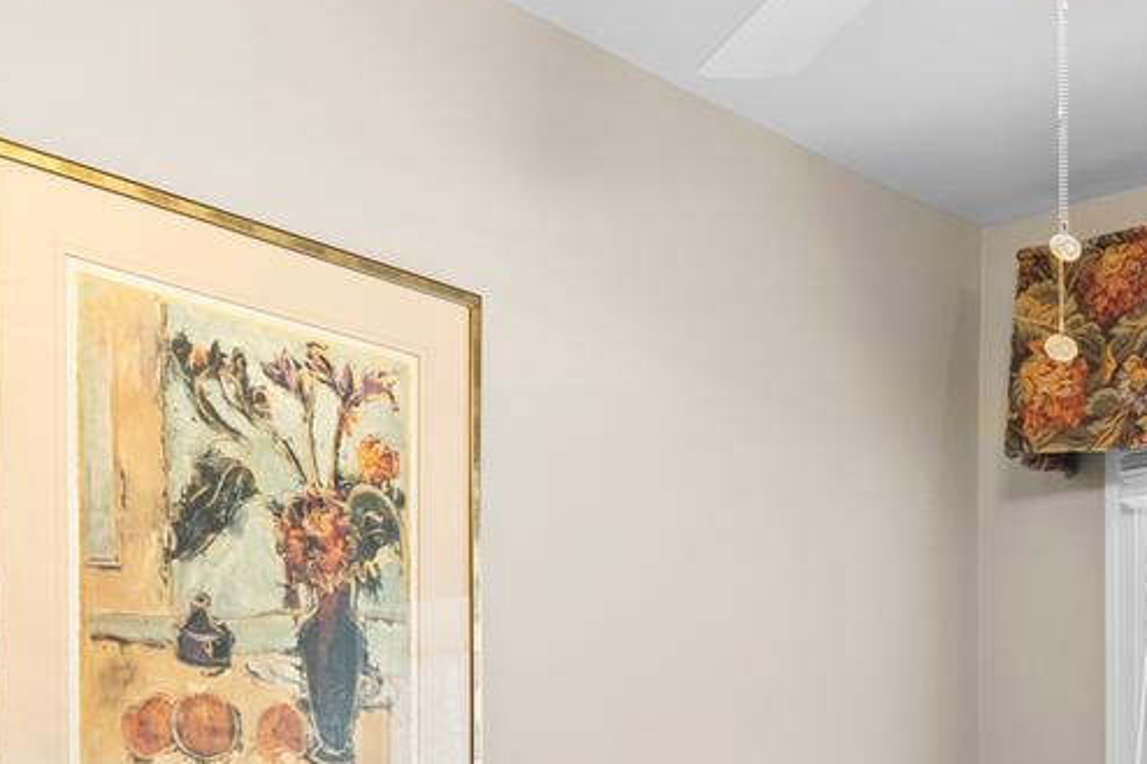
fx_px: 1847
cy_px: 960
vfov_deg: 21.4
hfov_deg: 33.3
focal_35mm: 58
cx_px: 957
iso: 400
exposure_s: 1/3
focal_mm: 14
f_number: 8
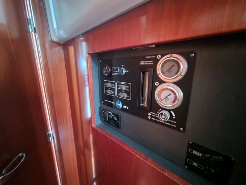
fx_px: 92
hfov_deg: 106.2
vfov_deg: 90.0
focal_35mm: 13
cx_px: 123
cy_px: 92
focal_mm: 2.2
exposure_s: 1/10
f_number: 2.2
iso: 2500
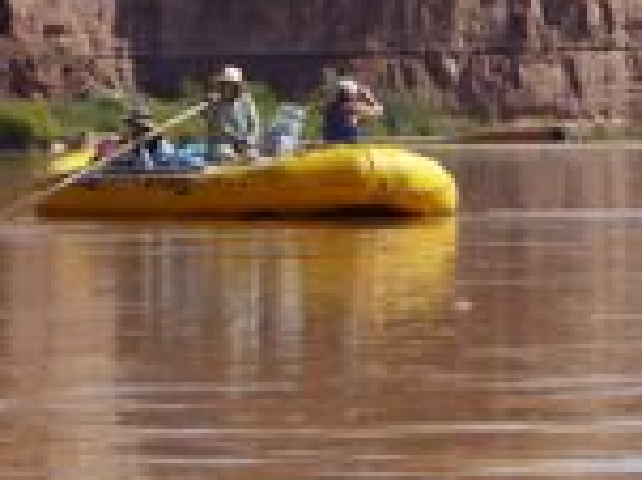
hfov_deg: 8.4
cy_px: -144
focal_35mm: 233
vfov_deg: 6.3
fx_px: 4318
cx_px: 727
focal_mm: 9.8
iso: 80
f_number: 4.9
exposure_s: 1/320
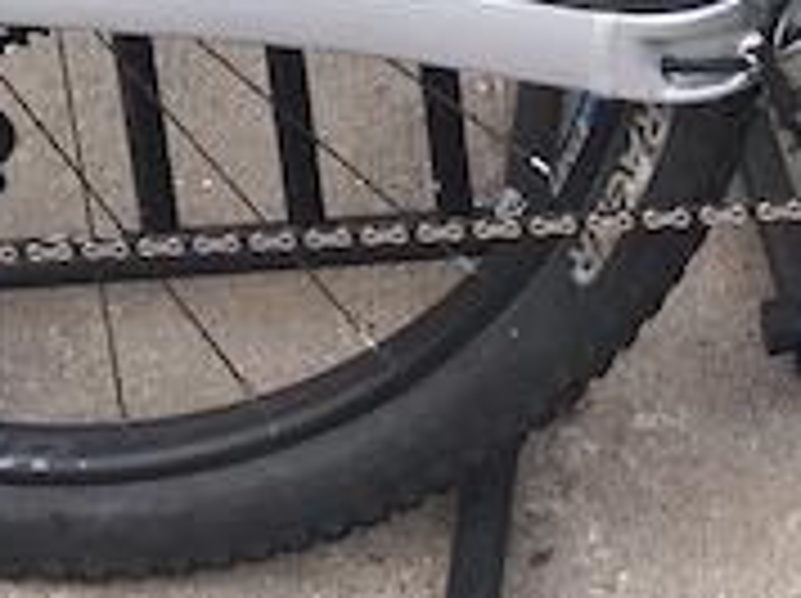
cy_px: -522
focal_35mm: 167
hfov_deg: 11.3
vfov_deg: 8.5
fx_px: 3859
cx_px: 1238
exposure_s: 1/60
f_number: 2.2
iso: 32
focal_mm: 4.15
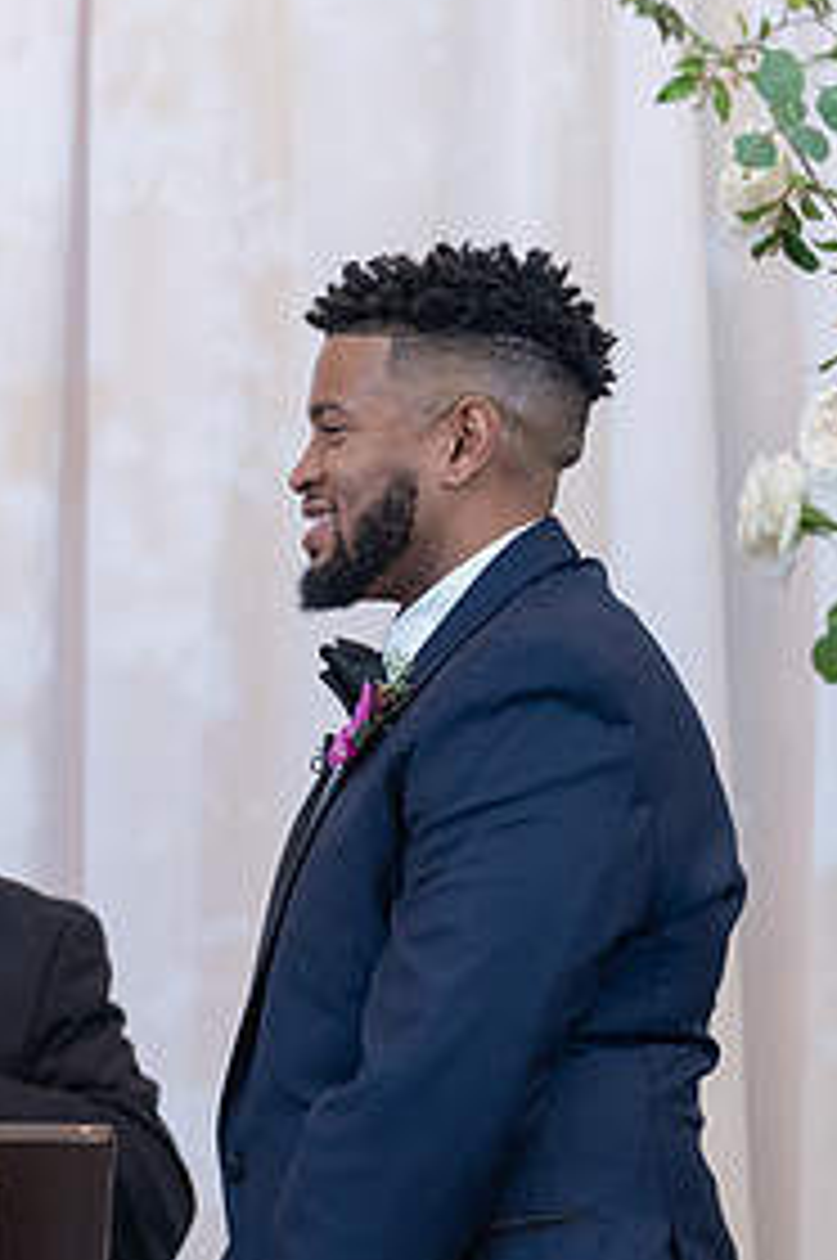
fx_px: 12131
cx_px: -212
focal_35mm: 347
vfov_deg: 5.9
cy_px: 821
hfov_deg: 3.9
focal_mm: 161
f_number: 4
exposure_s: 1/100
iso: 2000
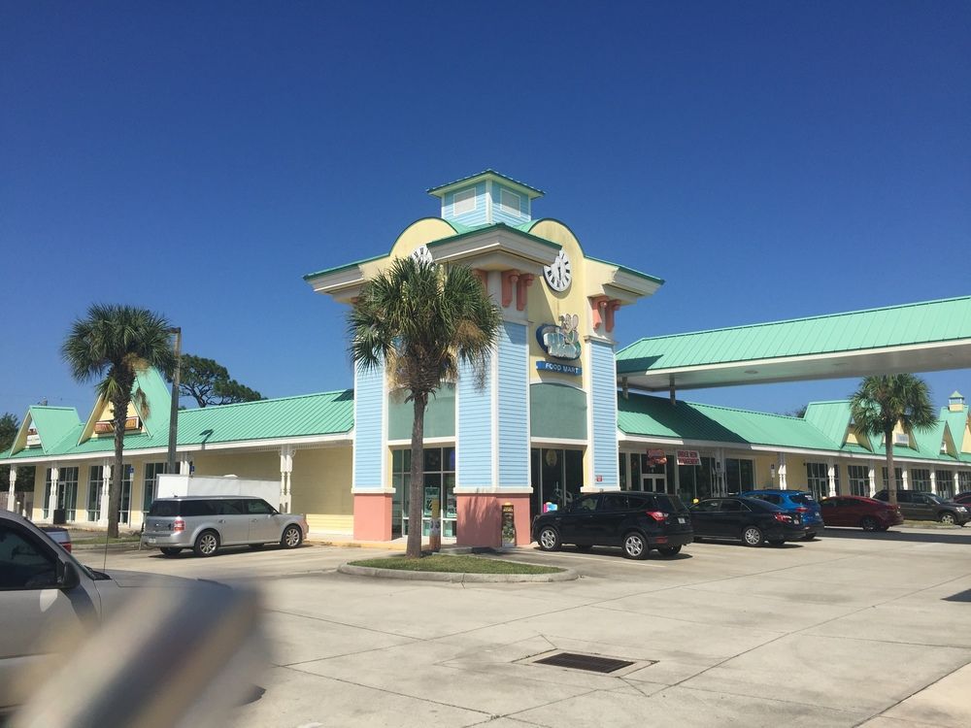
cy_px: 364
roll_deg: -0.3
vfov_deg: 48.2
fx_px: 813
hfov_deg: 61.7
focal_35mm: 29
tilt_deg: +8.5
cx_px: 486
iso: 32
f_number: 2.2
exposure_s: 1/3968
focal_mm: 4.15
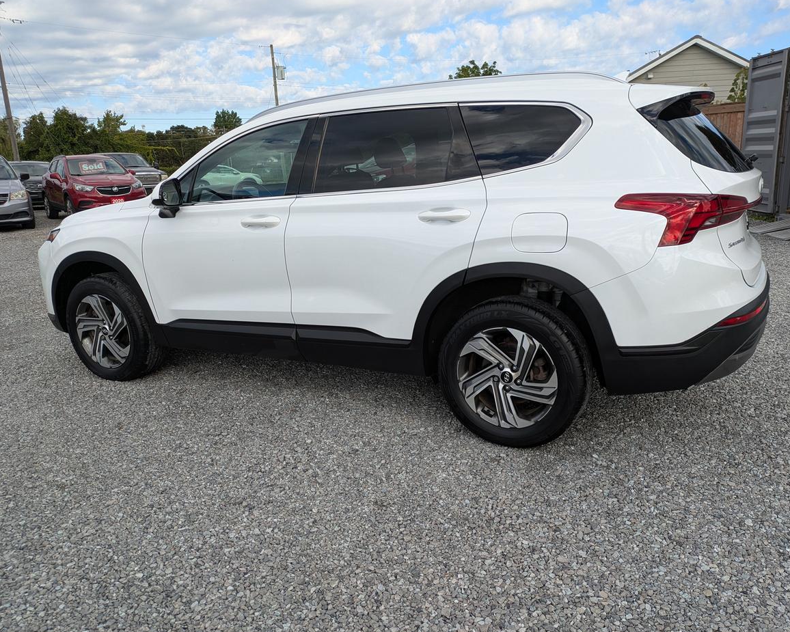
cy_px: 310
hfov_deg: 64.0
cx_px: 425
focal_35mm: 27
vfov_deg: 53.2
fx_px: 631
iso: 48
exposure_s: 1/1060
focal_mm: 5.43
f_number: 1.89
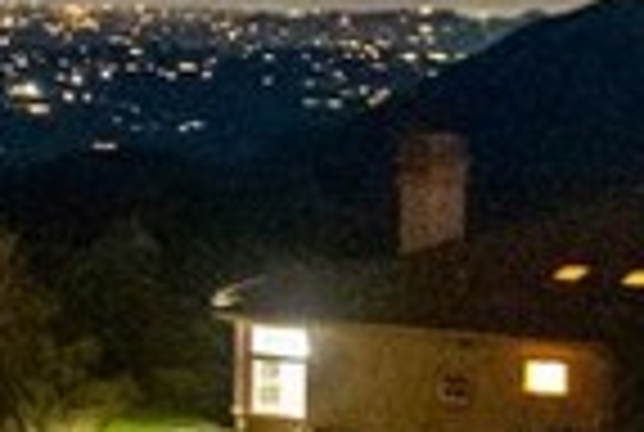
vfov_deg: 5.4
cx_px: -144
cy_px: -61
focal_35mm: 257
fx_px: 4607
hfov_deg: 7.9
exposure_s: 1/5
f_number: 2.8
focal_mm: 24
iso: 6400
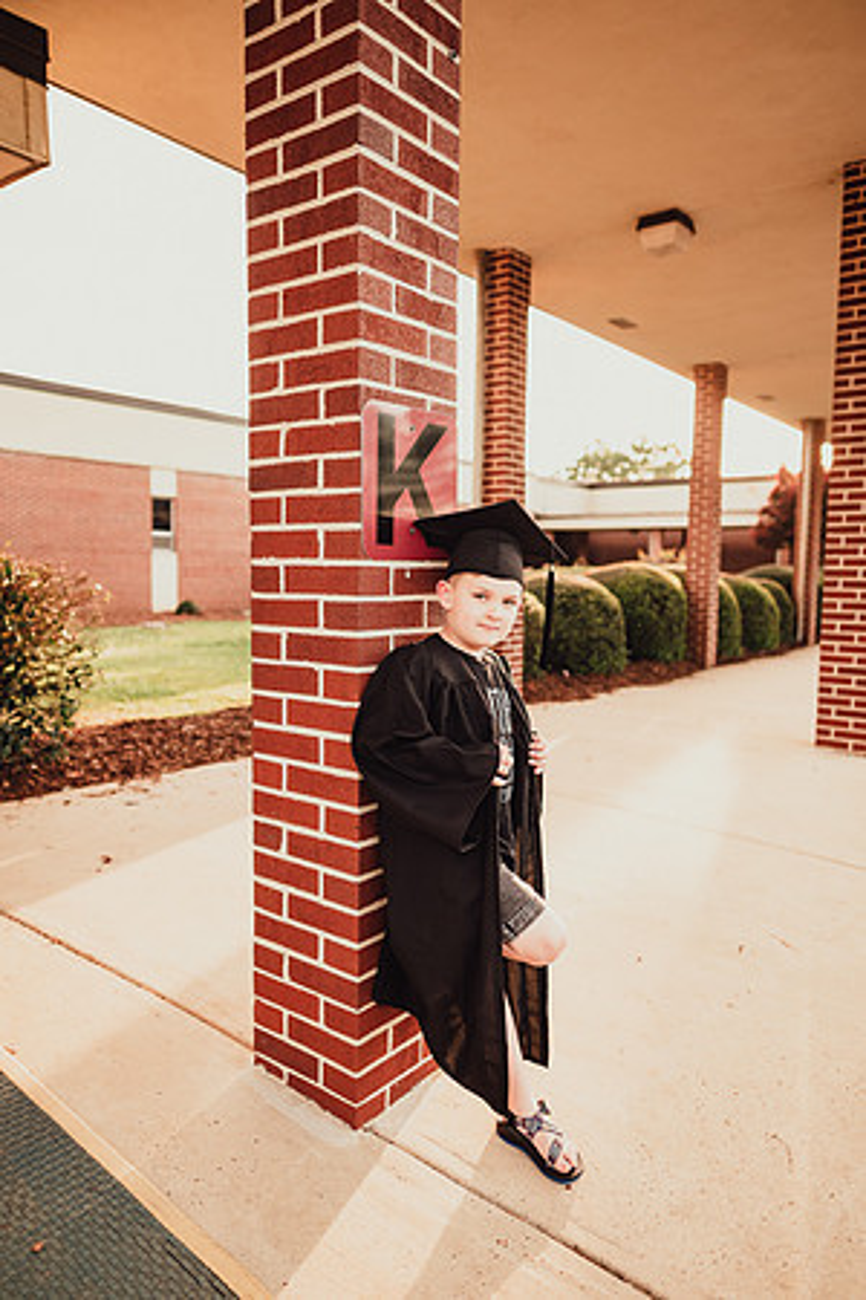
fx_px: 866
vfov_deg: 73.7
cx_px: 433
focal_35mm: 24
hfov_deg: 53.1
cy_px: 650
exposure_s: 1/400
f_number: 2.2
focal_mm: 24
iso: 160
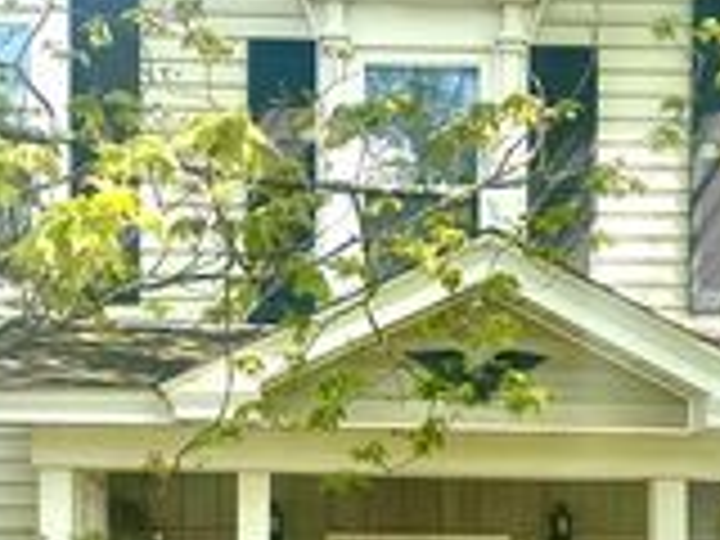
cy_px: 524
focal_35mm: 81
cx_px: 364
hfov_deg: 24.1
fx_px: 1685
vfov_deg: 17.8
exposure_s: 1/711
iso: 32
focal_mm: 4.25
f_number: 1.8
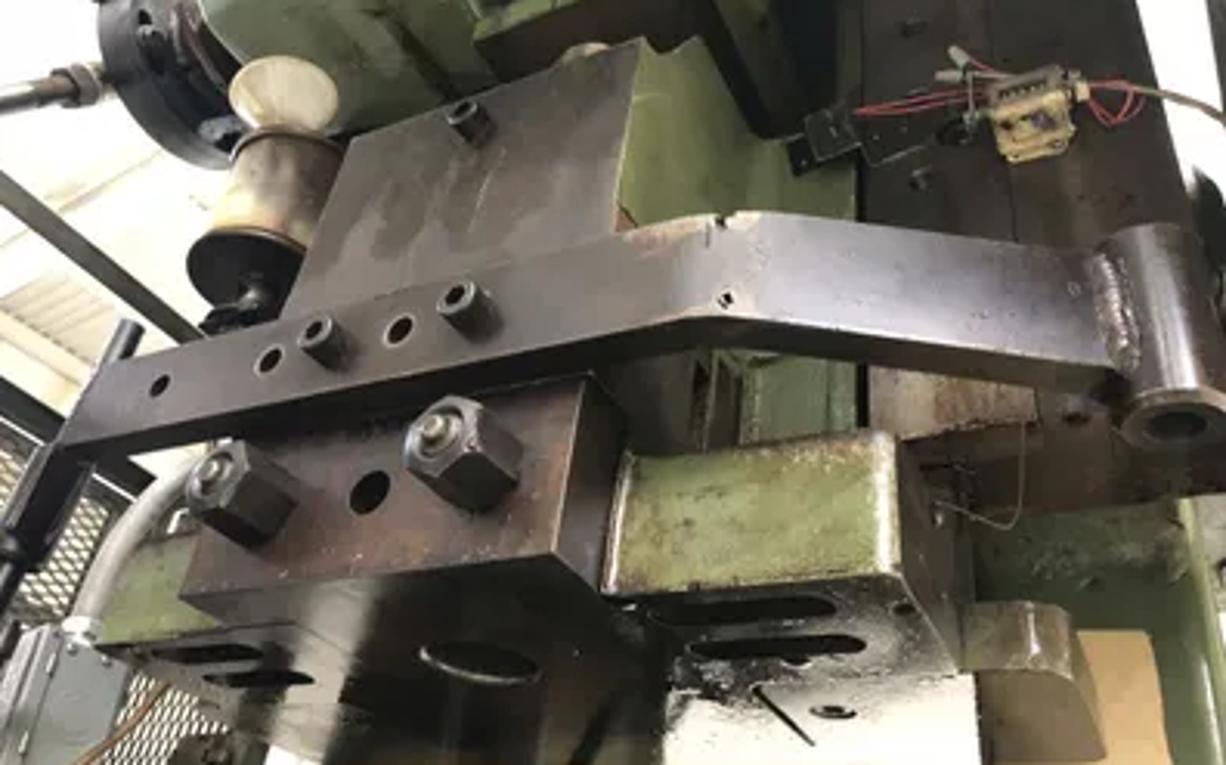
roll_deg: -8.2
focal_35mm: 30
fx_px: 1002
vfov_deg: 41.8
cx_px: 610
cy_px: 387
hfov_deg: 62.9
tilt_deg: +30.8
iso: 100
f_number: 1.8
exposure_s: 1/15
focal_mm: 4
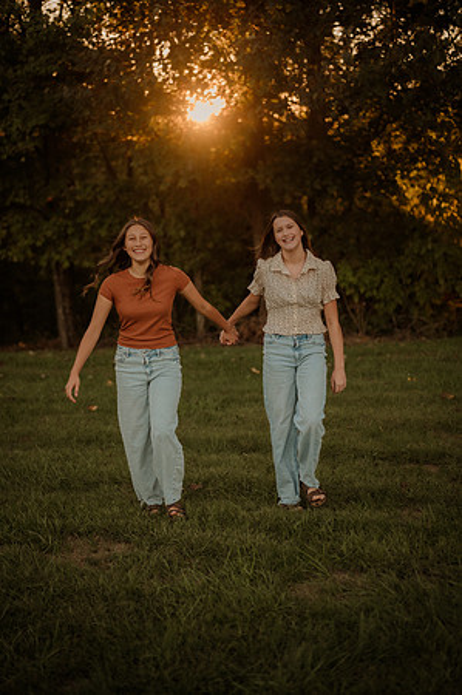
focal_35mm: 50
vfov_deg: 39.6
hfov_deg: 26.9
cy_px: 348
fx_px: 965
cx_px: 231
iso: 250
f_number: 2
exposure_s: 1/640
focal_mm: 50
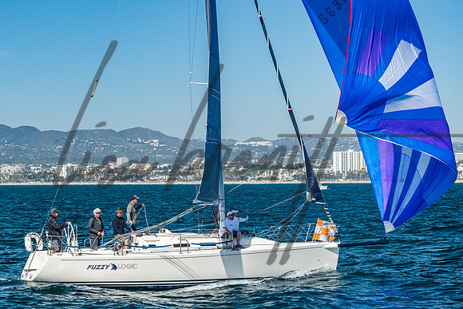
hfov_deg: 17.0
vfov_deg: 11.4
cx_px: 183
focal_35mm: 120
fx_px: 1545
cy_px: 176
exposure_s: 1/500
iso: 400
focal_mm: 90
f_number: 10
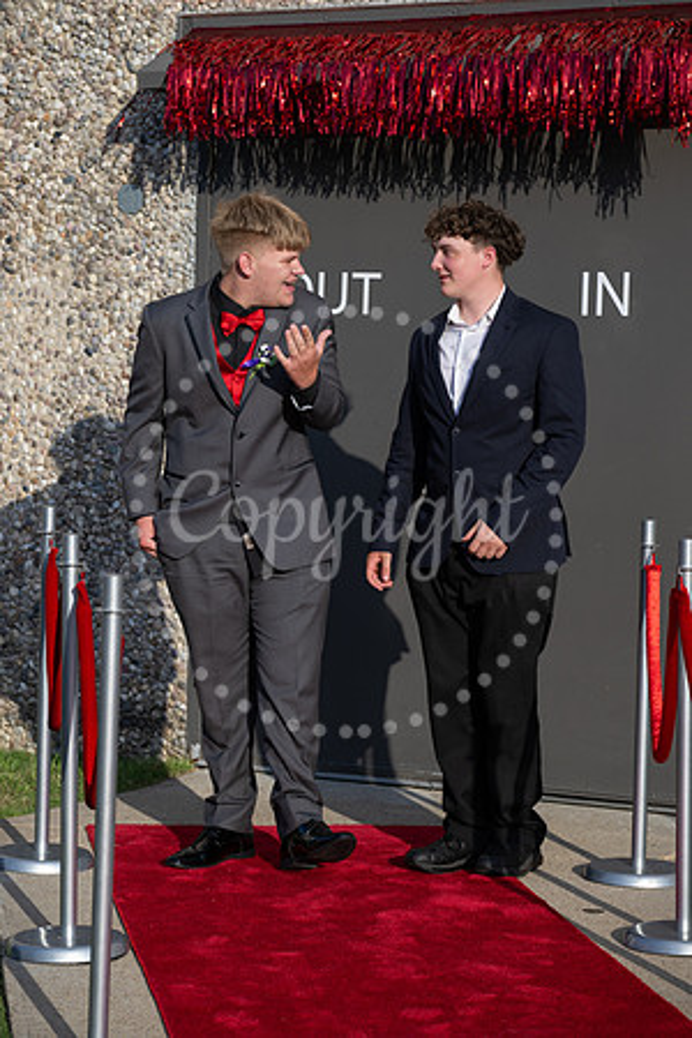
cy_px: 519
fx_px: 2537
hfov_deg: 15.5
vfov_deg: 23.1
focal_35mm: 88
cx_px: 346
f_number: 5
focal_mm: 88
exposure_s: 1/2000
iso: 320
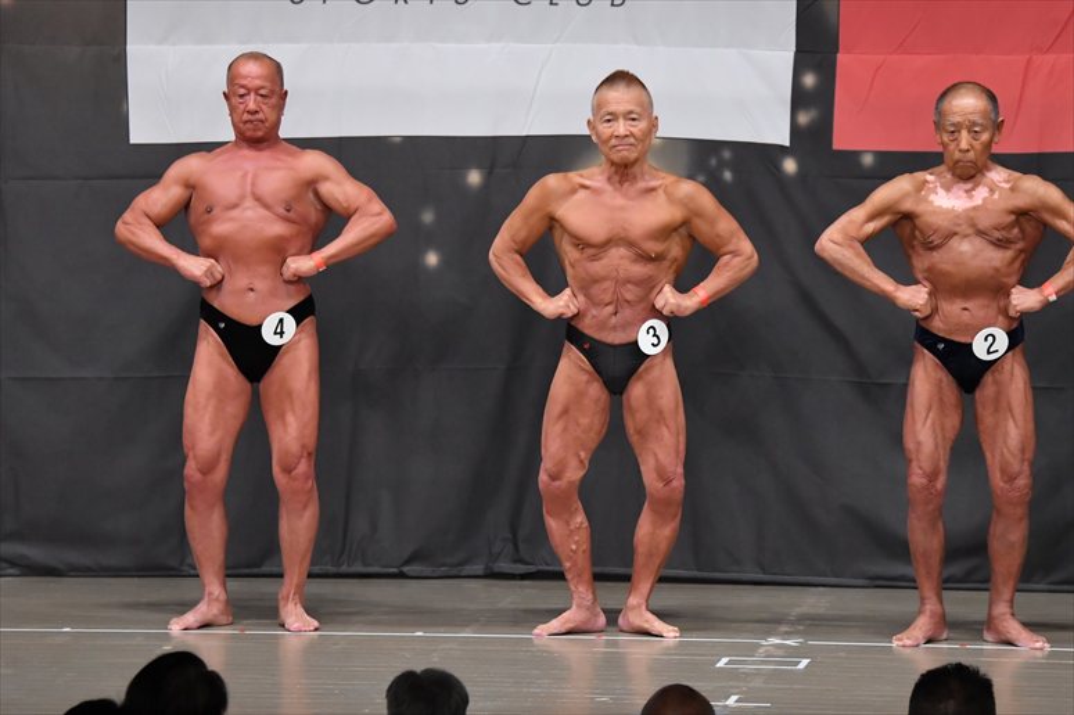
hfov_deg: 9.2
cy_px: 358
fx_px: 6709
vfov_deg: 6.1
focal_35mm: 225
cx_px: 537
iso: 5000
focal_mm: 150
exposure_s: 1/400
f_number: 5.6
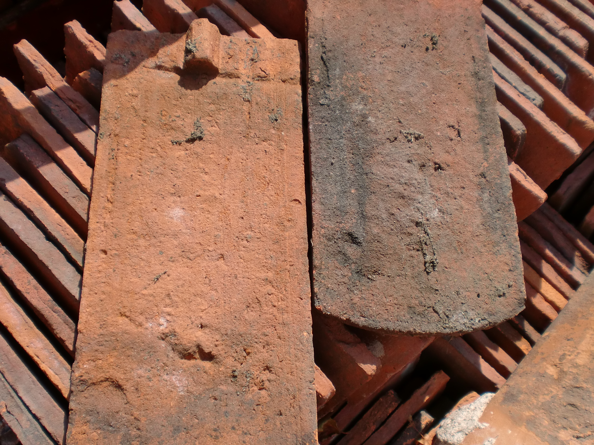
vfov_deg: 40.7
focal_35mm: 35
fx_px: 601
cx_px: 297
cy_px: 222
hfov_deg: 52.6
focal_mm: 6.3
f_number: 3.1
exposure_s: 1/1000
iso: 64
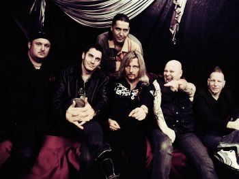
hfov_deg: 33.2
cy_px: 90
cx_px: 120
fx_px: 401
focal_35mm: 58
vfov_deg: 25.3
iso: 50
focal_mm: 5.8
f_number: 2.8
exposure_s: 1/8
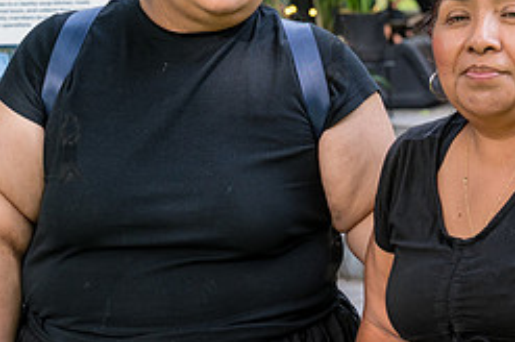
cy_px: 78
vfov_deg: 9.8
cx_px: 289
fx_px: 2000
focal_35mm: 140
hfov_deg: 14.7
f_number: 4
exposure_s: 1/250
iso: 800
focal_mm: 55
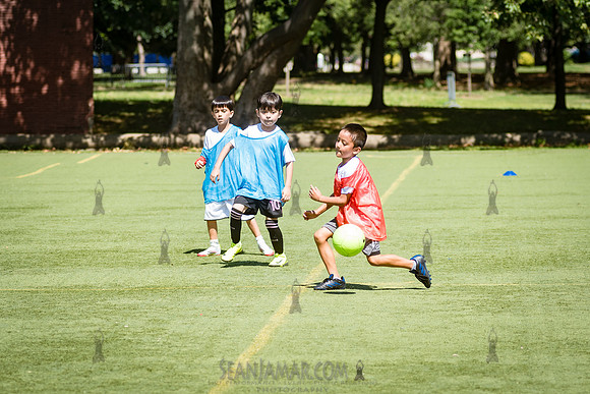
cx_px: 288
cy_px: 251
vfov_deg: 7.8
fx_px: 2888
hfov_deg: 11.7
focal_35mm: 176
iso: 200
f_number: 4
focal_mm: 112
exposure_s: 1/1250
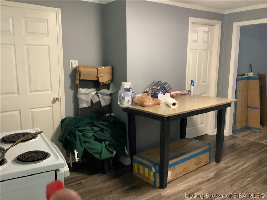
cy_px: 100
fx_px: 239
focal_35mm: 31
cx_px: 134
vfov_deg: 45.4
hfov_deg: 58.4
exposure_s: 1/30
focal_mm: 3.3
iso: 400
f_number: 2.4
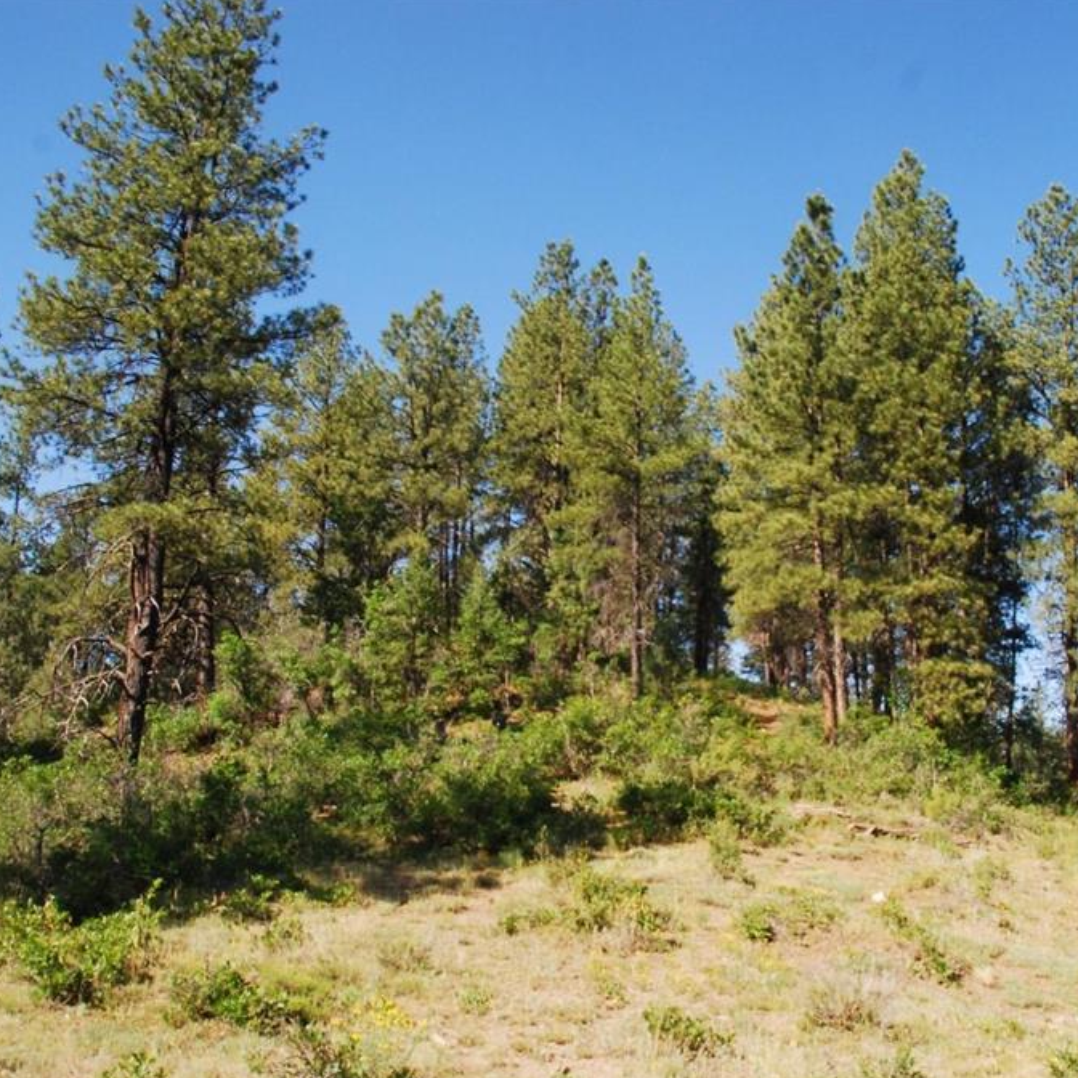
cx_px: 709
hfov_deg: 46.6
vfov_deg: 47.2
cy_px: 543
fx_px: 1233
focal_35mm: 35
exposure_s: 1/320
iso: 400
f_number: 9
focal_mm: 18
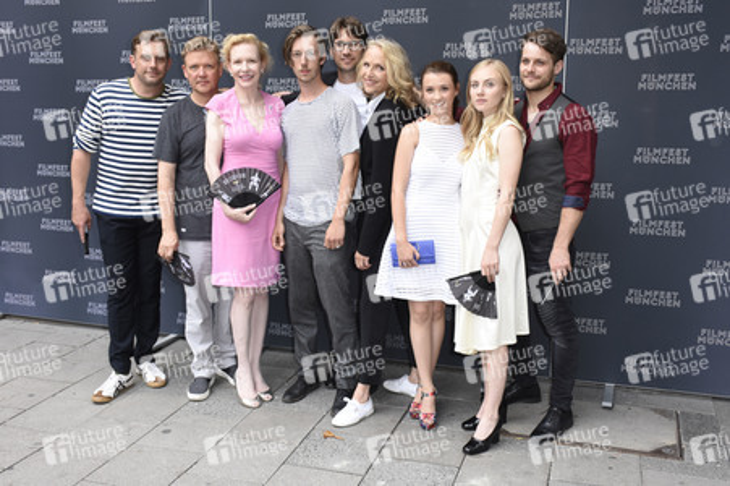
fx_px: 699
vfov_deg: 38.3
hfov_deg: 55.1
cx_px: 365
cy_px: 243
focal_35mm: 34
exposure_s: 1/100
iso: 500
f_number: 6.3
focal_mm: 23
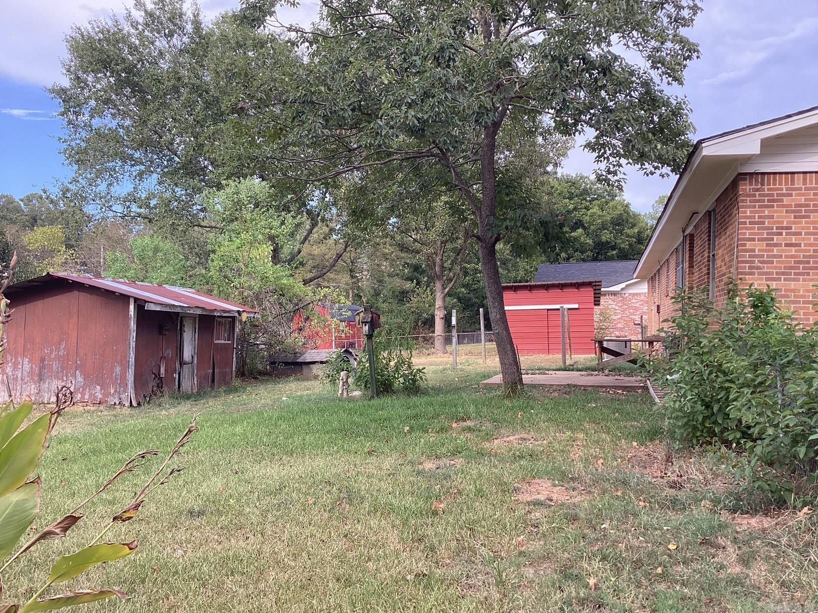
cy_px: 306
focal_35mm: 31
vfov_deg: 45.4
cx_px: 409
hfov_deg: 58.4
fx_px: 733
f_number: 2.4
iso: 25
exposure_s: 1/163
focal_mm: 3.3
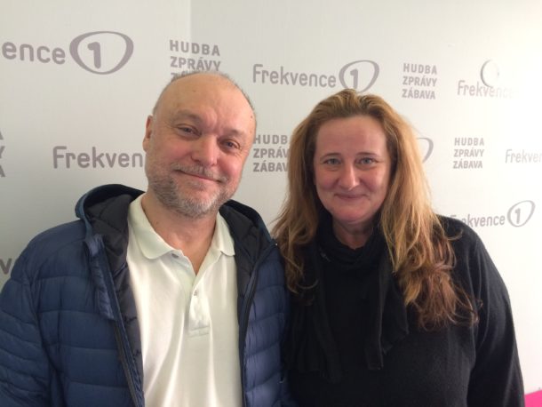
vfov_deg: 48.3
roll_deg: -0.5
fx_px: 454
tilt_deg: -10.8
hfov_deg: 61.6
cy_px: 204
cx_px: 271
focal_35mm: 29
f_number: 2.2
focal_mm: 4.15
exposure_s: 1/33
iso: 160
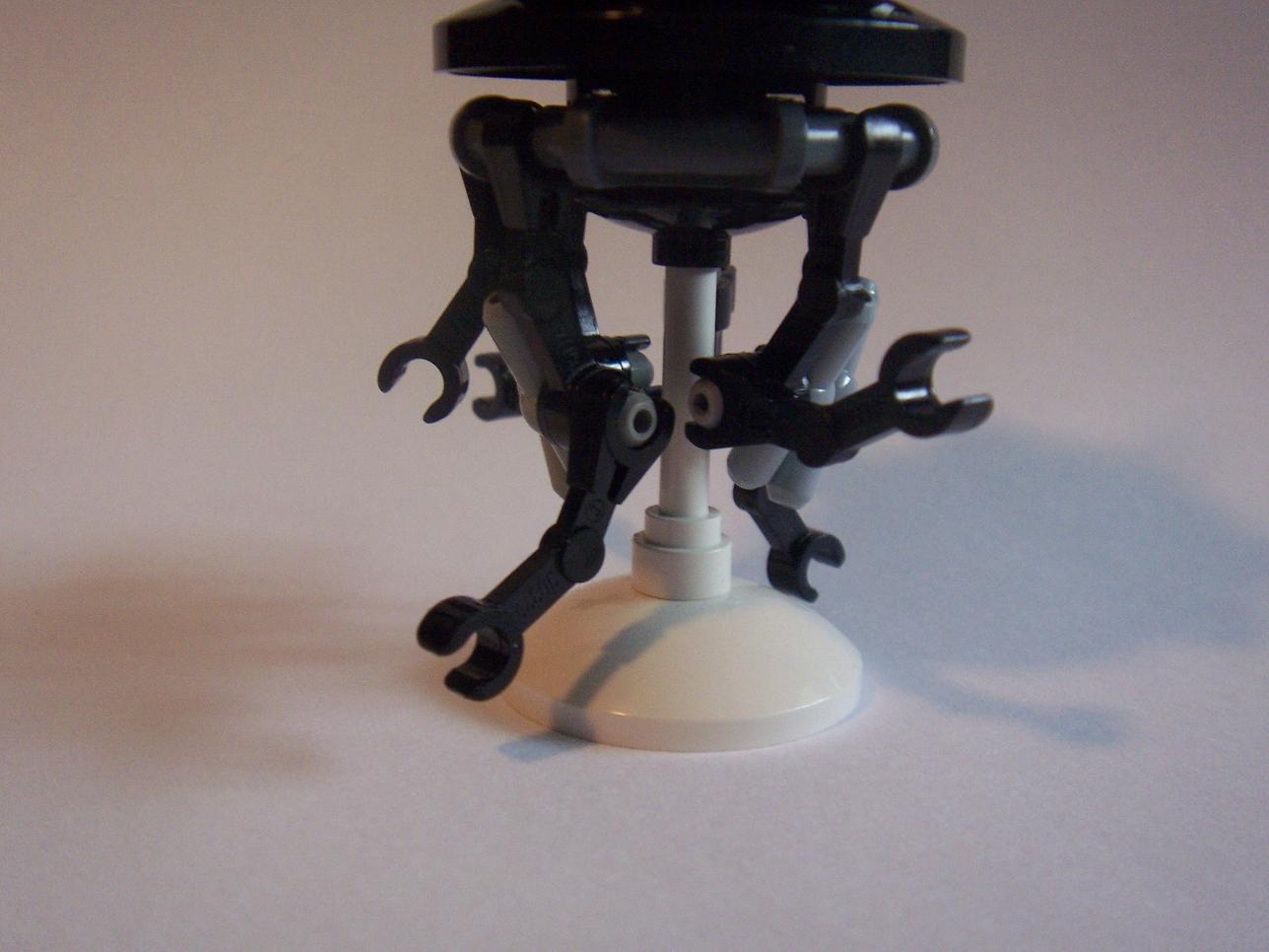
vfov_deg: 36.8
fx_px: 1430
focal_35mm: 39
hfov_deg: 47.9
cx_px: 634
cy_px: 476
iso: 160
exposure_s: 1/13
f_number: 3.9
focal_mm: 6.4
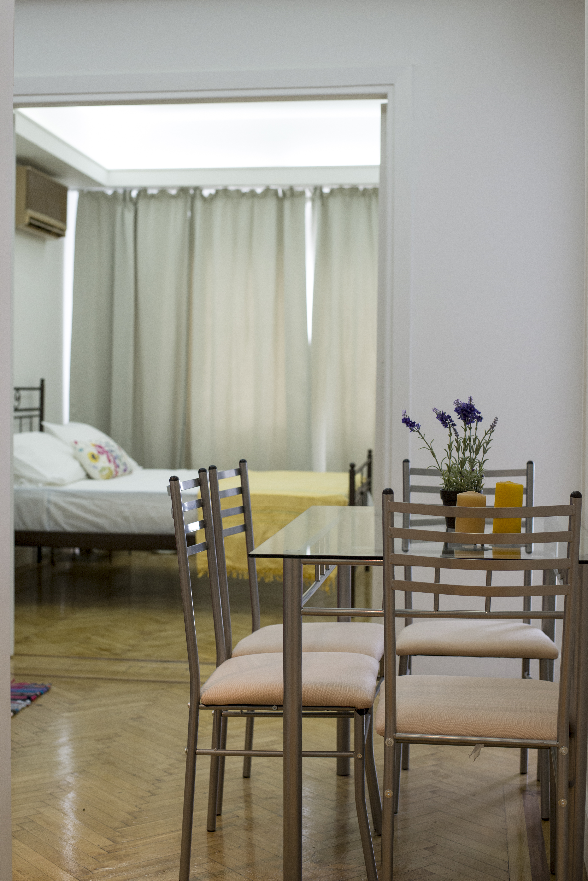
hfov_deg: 27.0
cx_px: 294
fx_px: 1224
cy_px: 440
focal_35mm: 50
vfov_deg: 39.6
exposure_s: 1/80
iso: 1000
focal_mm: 50
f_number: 4
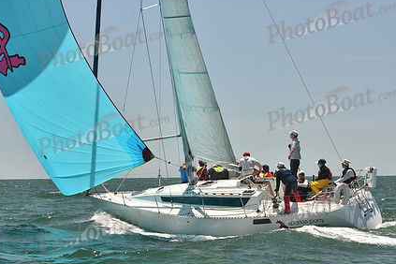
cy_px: 168
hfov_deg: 21.2
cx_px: 219
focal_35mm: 96
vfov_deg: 14.2
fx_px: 1056
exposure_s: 1/800
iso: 250
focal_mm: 70
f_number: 5
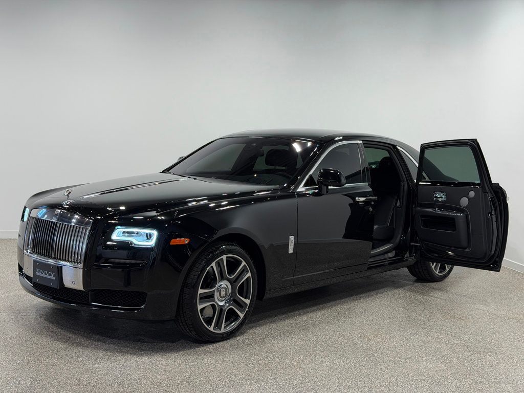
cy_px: 196
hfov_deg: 39.7
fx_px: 727
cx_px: 262
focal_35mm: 48
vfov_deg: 30.3
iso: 64
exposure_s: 1/238
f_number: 1.78
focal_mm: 6.76
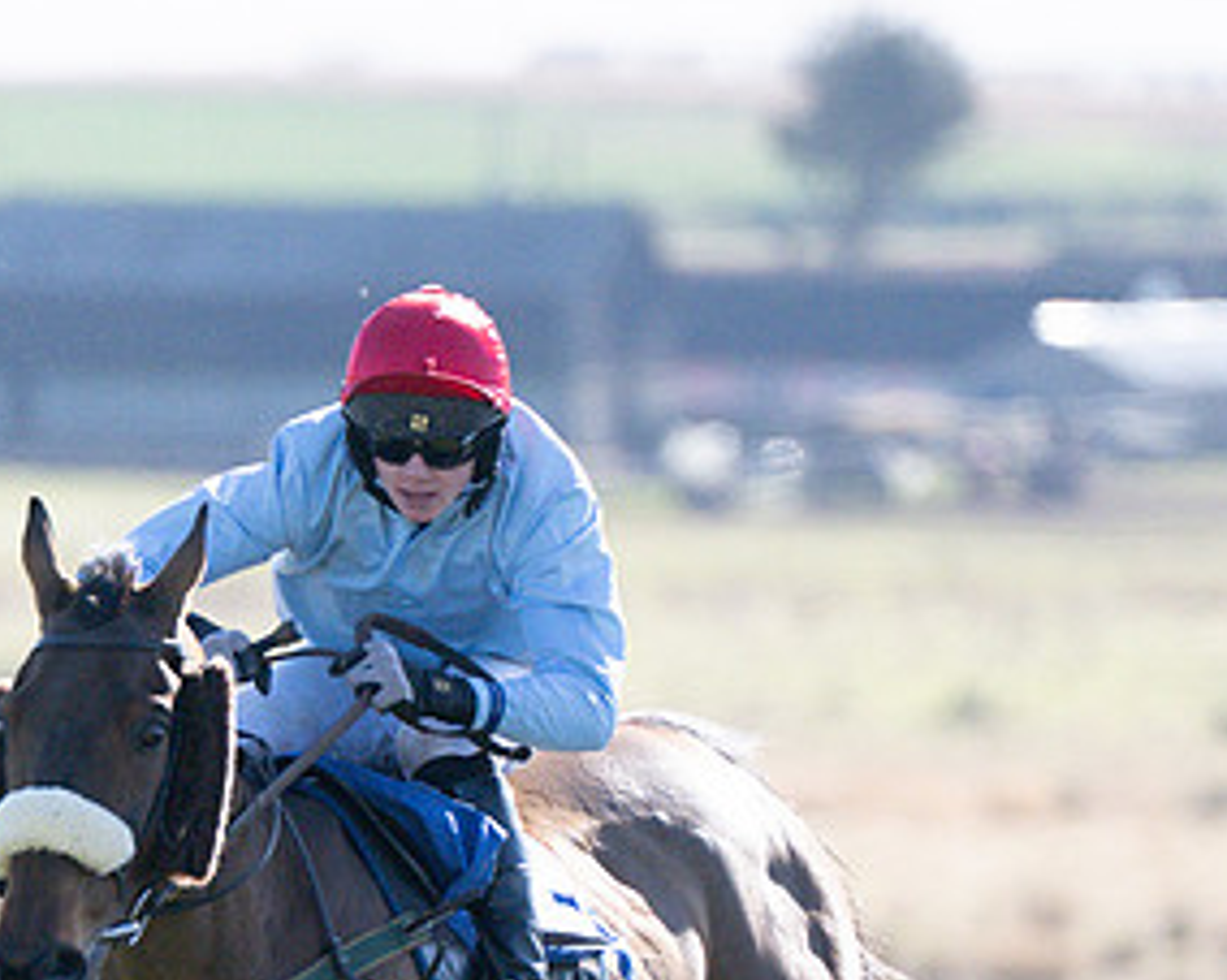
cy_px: 677
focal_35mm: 868
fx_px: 31510
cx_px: 498
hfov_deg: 2.2
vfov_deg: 1.8
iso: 400
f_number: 2.8
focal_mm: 200
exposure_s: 1/6400
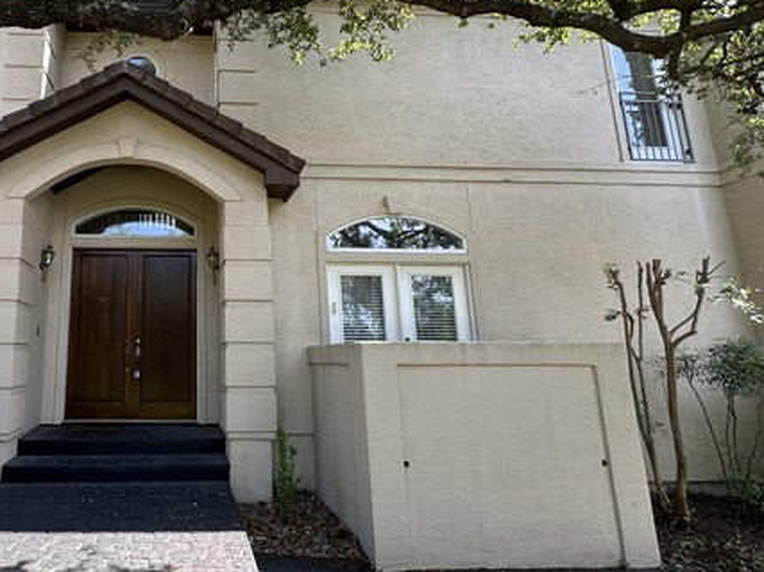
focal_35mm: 21
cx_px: 197
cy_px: 273
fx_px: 463
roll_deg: -0.4
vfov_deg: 63.4
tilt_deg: +9.5
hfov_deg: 73.8
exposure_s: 1/179
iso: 40
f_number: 2.2
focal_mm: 2.22
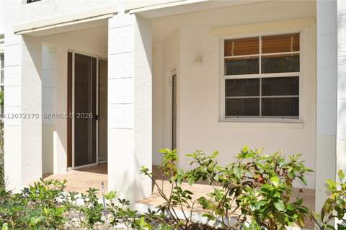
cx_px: 173
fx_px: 317
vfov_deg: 39.9
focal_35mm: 33
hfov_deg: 57.3
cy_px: 115
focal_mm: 22
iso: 100
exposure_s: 1/200
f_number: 10
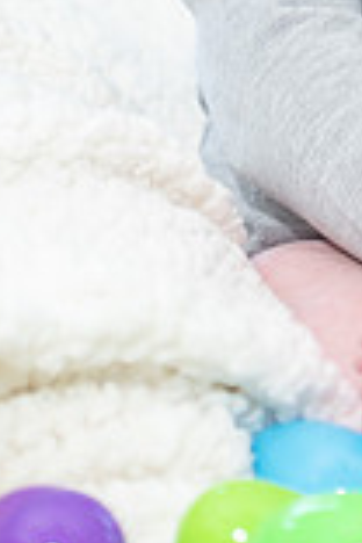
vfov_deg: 6.7
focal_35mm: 303
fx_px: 4570
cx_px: 449
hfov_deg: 4.5
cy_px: -226
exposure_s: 1/250
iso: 400
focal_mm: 70
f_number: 3.5
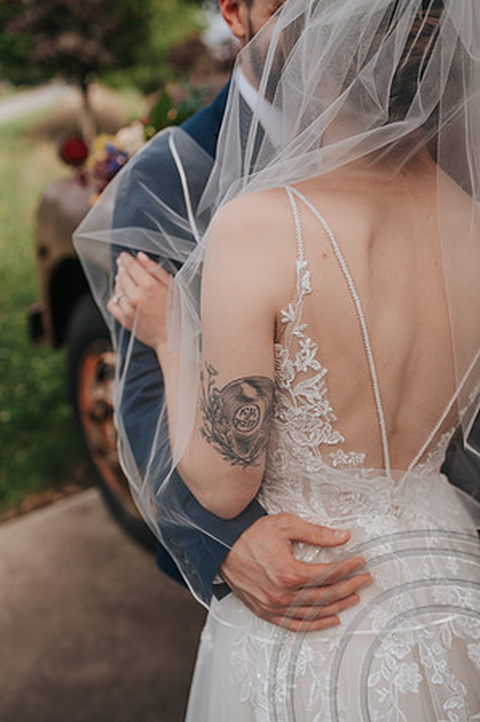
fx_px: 702
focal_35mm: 35
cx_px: 240
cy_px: 361
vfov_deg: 54.5
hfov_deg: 37.8
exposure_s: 1/3200
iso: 400
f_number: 2.8
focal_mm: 35
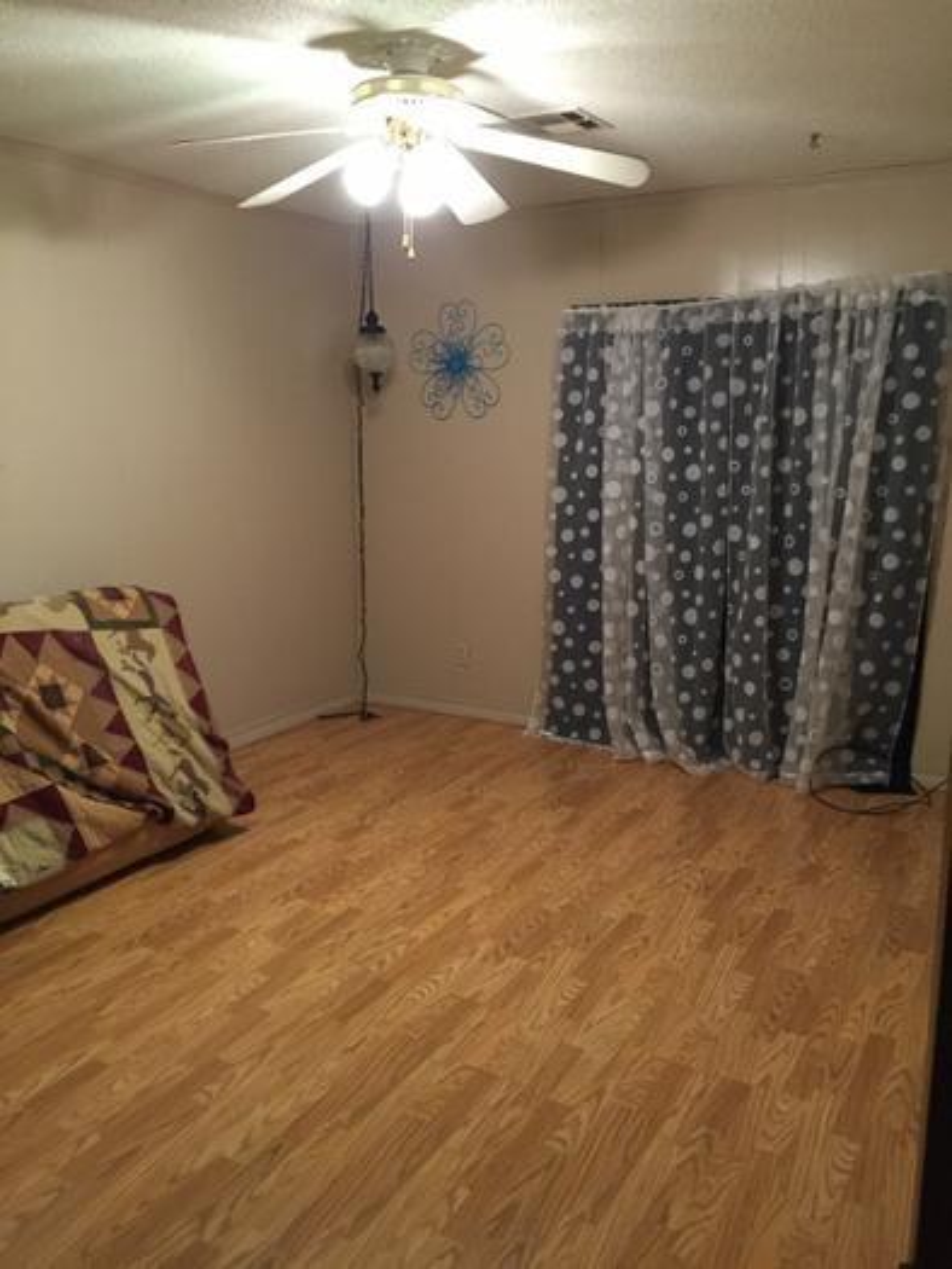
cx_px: 476
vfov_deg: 61.6
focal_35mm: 29
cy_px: 634
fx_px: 1063
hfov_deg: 48.2
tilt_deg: -10.1
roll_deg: -0.9
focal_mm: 4.15
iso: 125
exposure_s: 1/15
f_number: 2.2
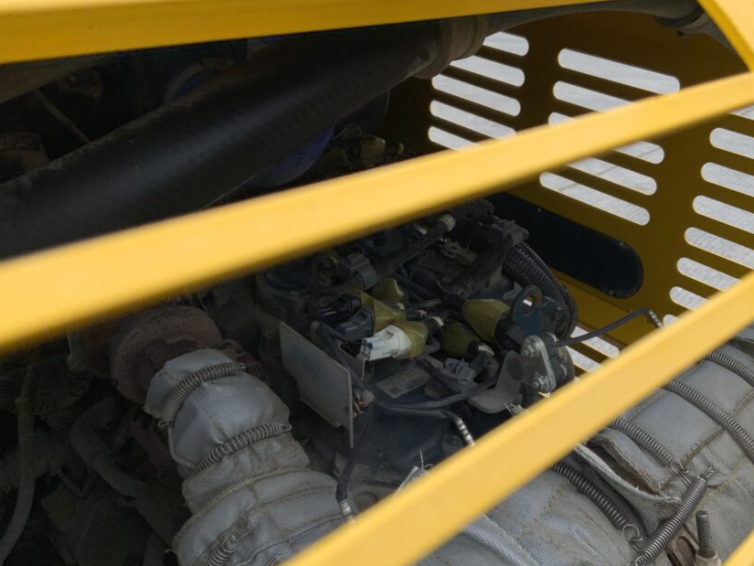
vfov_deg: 39.7
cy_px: 276
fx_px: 784
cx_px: 442
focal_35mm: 36
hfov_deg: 51.1
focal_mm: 3
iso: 16
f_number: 1.8
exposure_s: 1/674
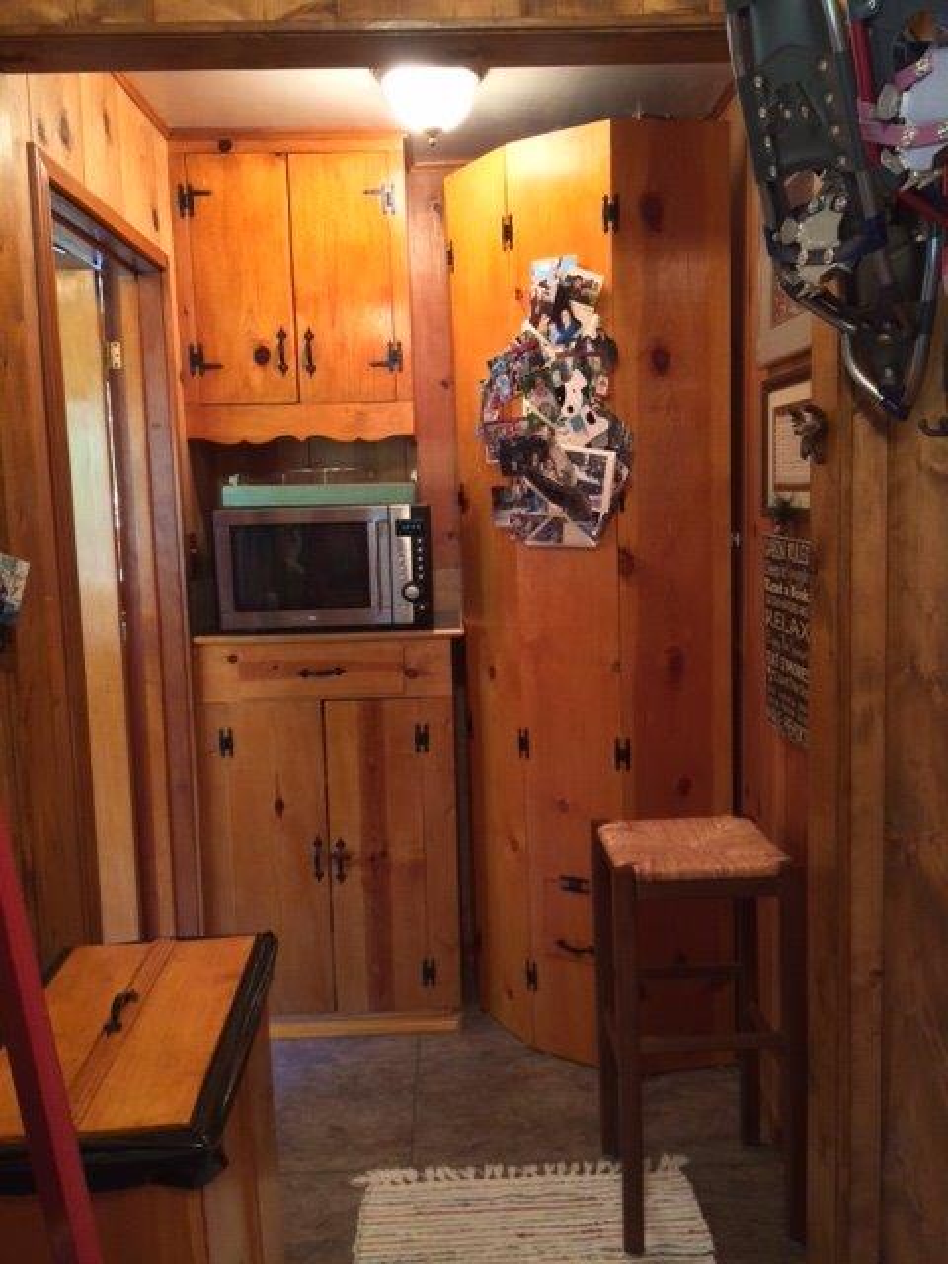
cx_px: 474
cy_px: 632
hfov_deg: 48.2
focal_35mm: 29
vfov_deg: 61.7
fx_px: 1059
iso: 320
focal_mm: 4.15
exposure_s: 1/30
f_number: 2.2
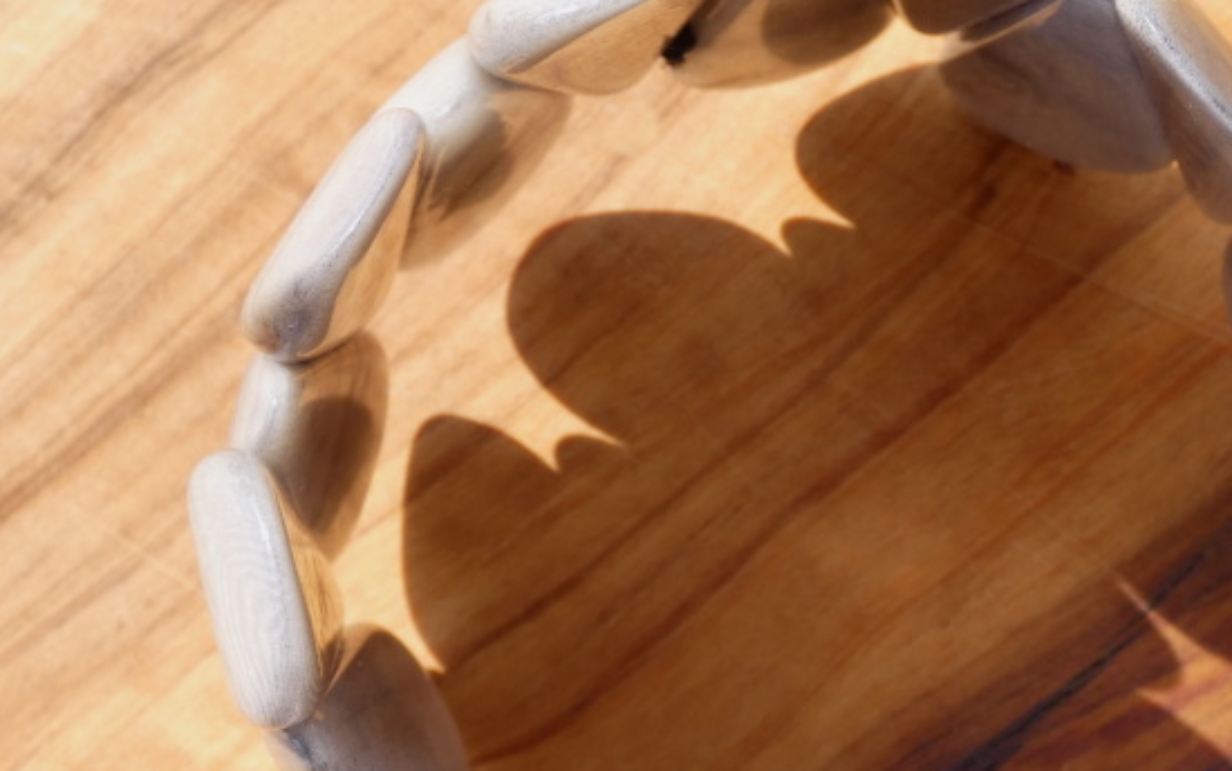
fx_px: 3728
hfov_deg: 18.7
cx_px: 876
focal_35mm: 111
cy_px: 504
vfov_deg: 11.8
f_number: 4.3
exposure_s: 1/250
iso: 80
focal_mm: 12.9
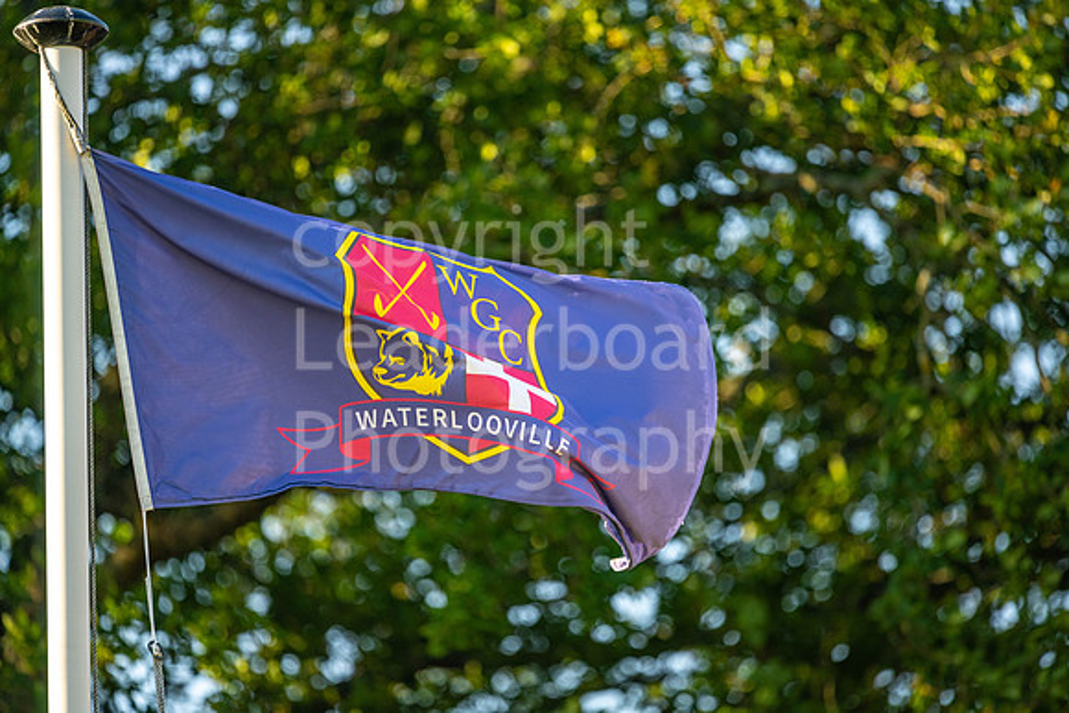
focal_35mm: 300
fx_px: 8910
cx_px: 534
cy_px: 356
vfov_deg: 4.6
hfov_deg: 6.9
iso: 200
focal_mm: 300
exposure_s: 1/1000
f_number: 4.5
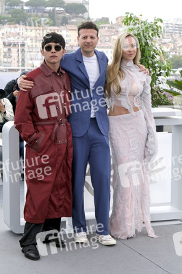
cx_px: 91
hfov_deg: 17.9
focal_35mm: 76
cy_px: 137
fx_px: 577
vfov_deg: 26.7
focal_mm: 50.5
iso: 400
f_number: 6.4
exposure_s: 1/200
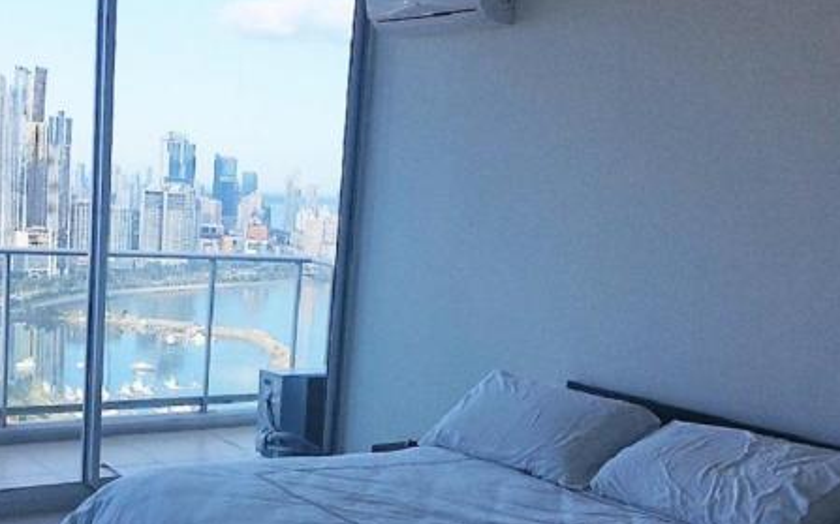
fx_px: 1007
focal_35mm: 44
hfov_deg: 44.8
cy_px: 384
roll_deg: -1.4
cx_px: 299
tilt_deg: -9.5
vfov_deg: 28.8
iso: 32
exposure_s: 1/250
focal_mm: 4.15
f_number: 2.2
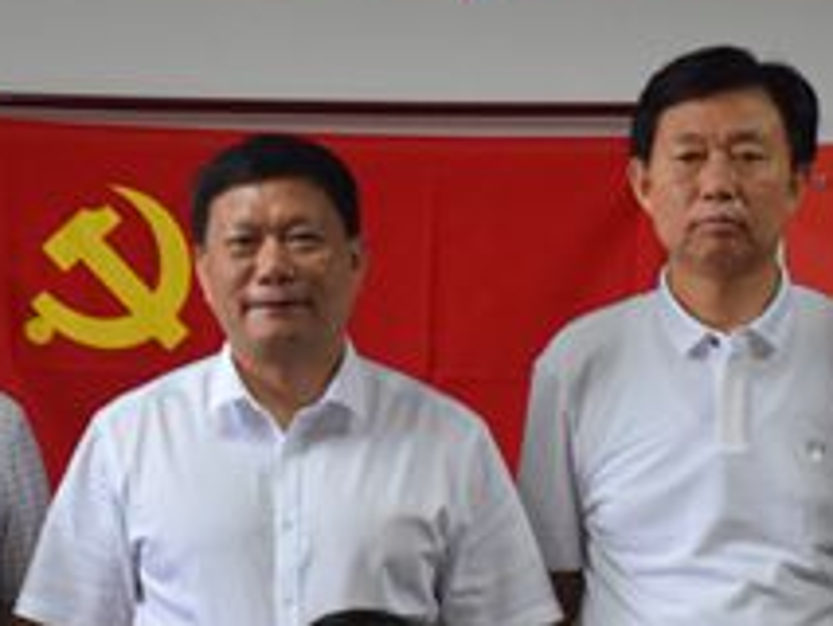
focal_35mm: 244
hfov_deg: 8.1
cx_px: 747
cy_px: 473
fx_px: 5875
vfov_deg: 6.1
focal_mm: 60
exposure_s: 1/125
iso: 2800
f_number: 5
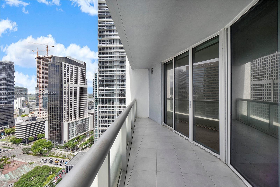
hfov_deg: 100.4
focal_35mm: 15
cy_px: 94
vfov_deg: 77.3
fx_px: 117
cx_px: 140
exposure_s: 1/320
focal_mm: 10
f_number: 10
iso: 100
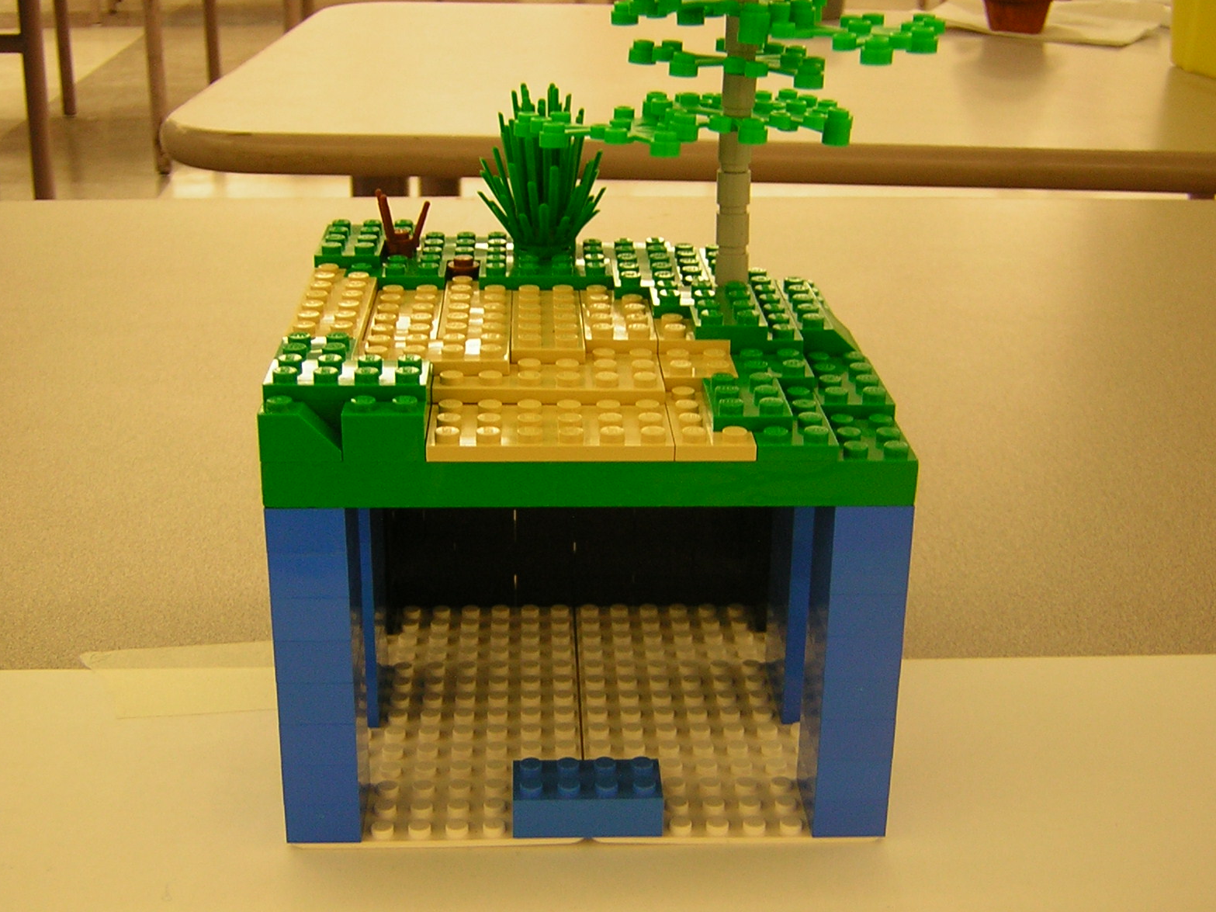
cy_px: 453
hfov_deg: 39.7
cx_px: 614
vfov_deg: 30.3
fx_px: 1686
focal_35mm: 48
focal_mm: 6.1
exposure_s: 1/5.6
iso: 58
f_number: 2.9
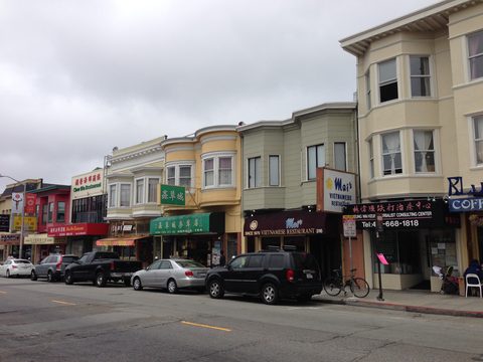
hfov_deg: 55.4
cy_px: 181
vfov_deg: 42.9
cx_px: 242
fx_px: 460
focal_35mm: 33
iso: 50
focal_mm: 4.12
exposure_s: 1/2710
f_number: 2.4
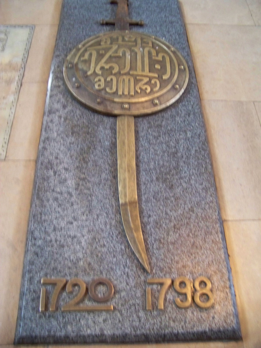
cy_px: 174
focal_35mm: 36
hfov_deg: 39.7
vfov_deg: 51.4
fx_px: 362
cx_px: 130
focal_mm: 5.85
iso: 400
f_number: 2.8
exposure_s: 1/10
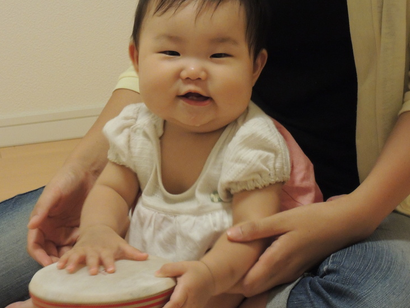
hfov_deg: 16.9
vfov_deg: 12.8
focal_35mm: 116
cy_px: 164
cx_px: 150
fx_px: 1374
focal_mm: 15.2
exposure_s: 1/25
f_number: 5
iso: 800
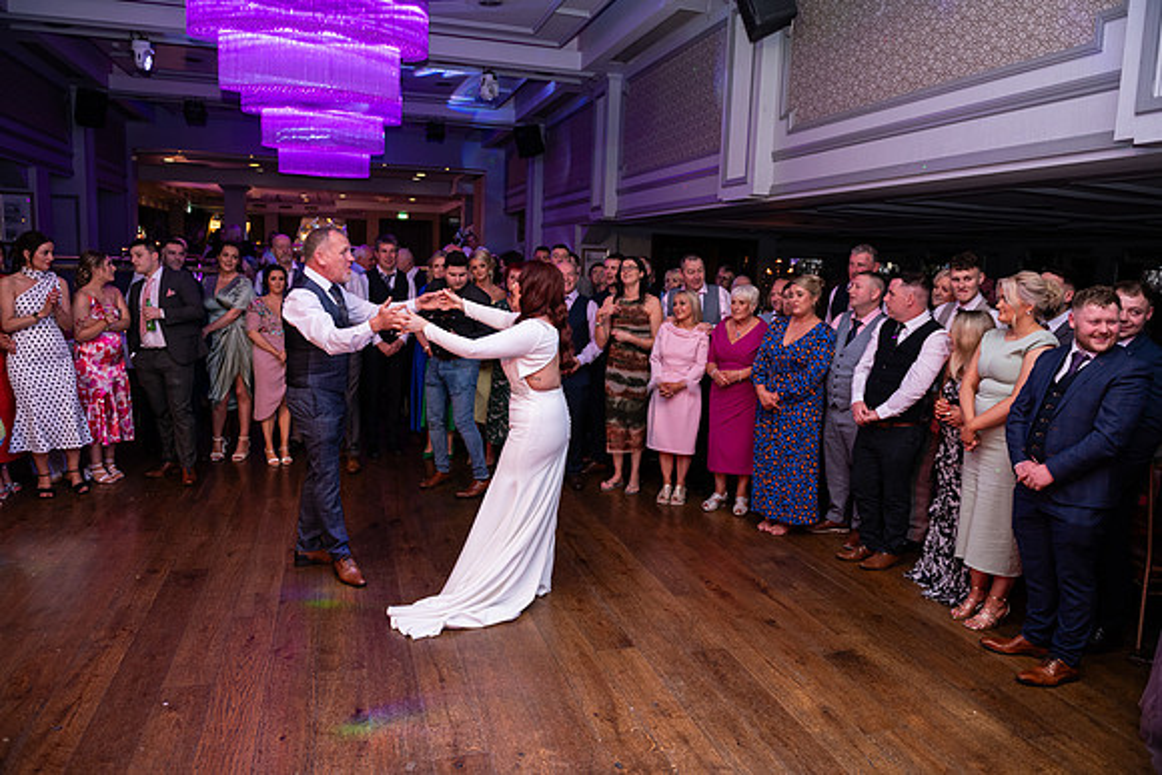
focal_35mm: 24
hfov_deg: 73.7
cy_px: 388
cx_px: 581
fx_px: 775
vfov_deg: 53.2
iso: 500
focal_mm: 24
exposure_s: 1/160
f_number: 3.5
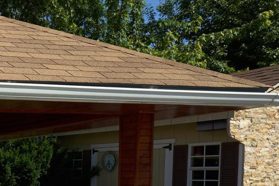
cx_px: -145
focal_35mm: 63
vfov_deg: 20.5
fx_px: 488
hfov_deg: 24.4
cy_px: 208
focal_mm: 16
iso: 100
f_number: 8
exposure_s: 1/250
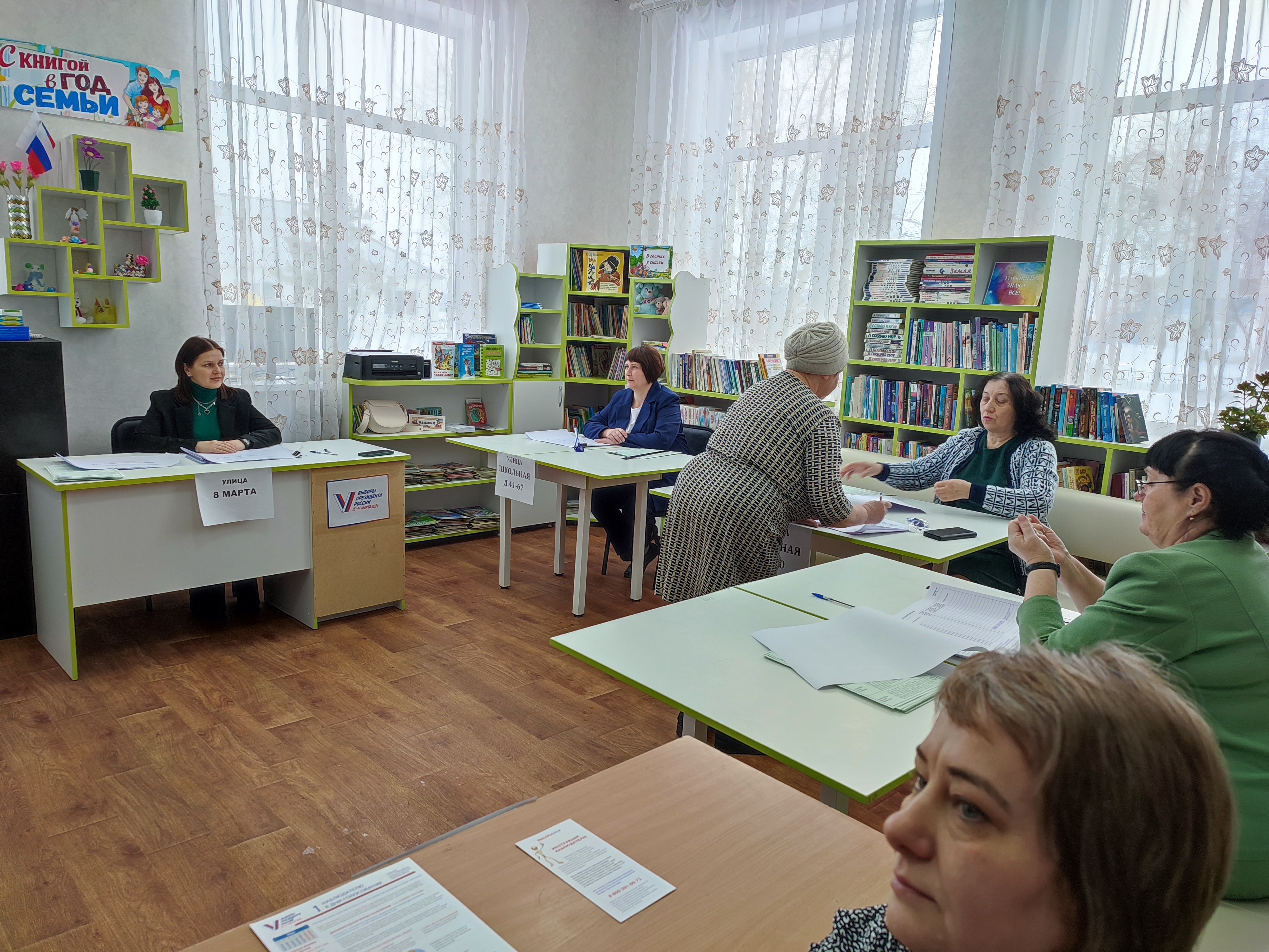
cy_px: 476
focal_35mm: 25
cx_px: 634
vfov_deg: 54.9
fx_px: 916
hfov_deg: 69.4
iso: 248
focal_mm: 6.04
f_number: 1.9
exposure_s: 1/50
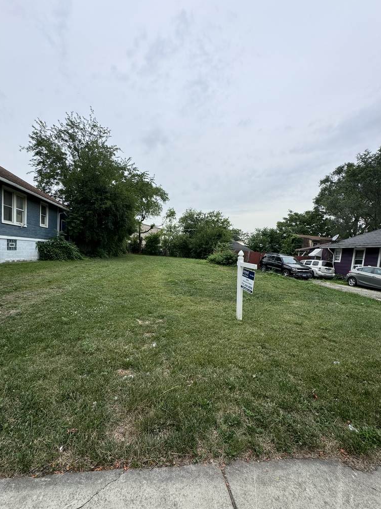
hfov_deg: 81.7
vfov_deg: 98.0
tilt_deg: -5.0
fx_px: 220
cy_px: 271
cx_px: 185
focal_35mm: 15
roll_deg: -4.1
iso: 50
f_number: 2.2
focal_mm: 2.22
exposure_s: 1/1048
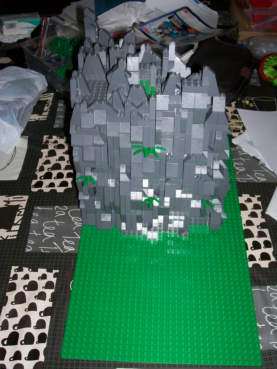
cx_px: 138
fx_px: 448
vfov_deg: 44.8
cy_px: 184
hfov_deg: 34.3
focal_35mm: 42
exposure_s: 1/68.5
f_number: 2.9
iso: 80
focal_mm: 7
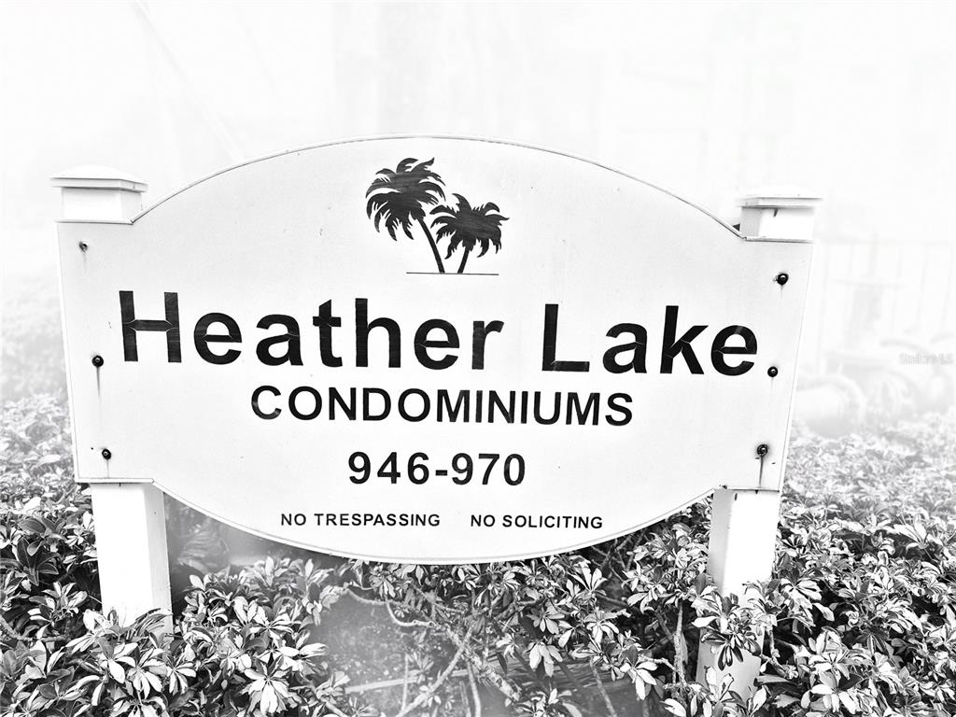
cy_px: 358
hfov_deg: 73.9
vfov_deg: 58.9
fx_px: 635
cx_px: 478
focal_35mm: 23
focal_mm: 5.4
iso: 80
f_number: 1.8
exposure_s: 1/7168
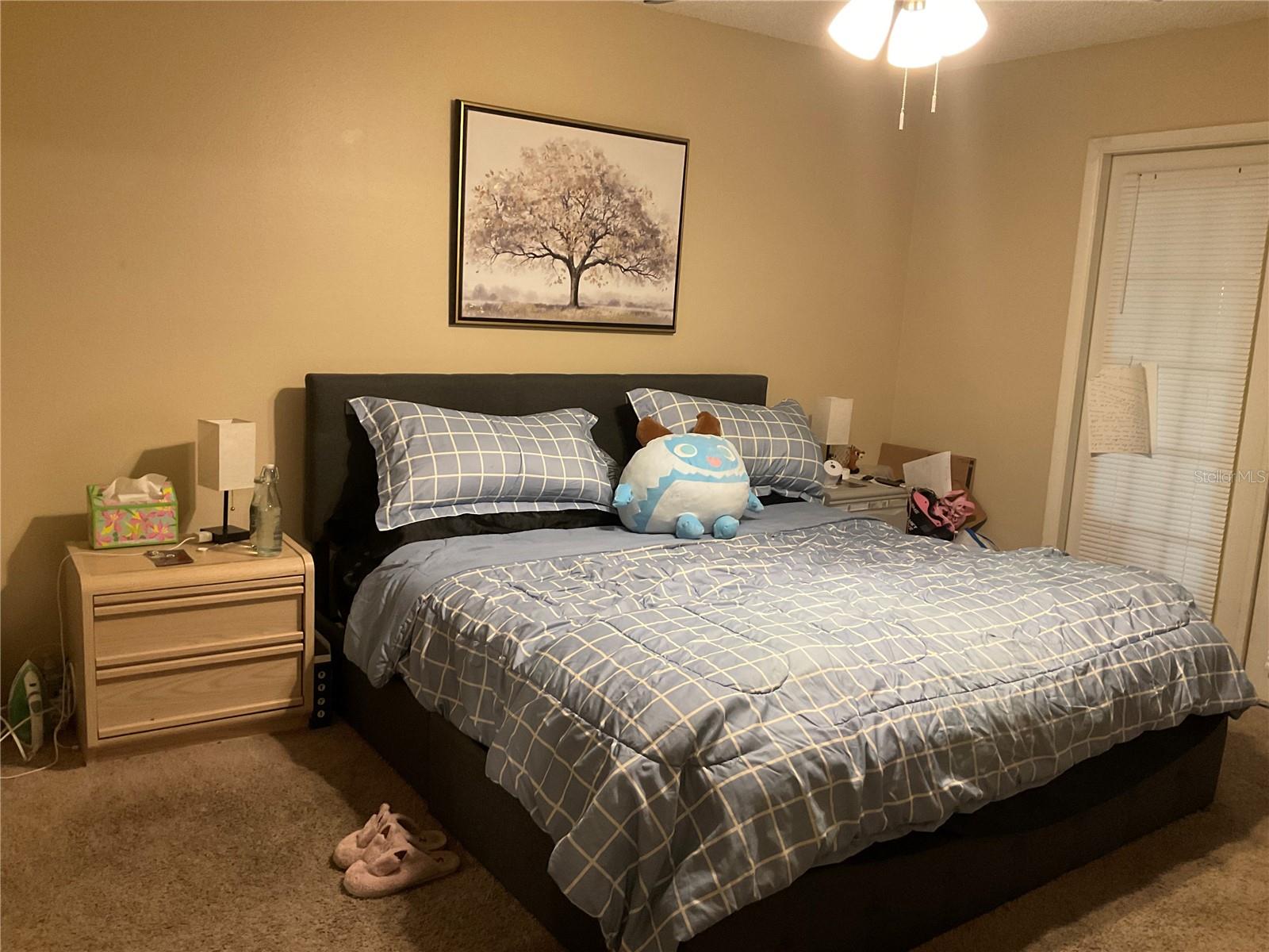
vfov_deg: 48.2
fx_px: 1063
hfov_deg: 61.7
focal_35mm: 29
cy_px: 476
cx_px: 634
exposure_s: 1/40
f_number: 1.8
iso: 200
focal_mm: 3
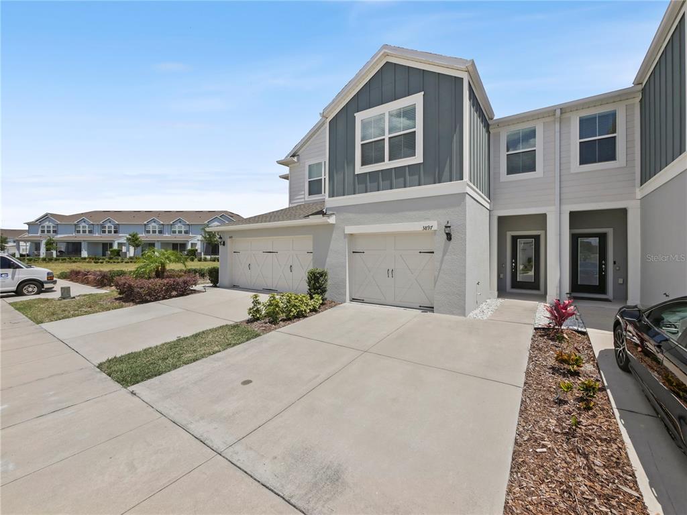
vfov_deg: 85.7
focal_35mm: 14
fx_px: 278
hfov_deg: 102.1
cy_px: 258
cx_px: 344
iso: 200
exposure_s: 1/640
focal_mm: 7
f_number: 9
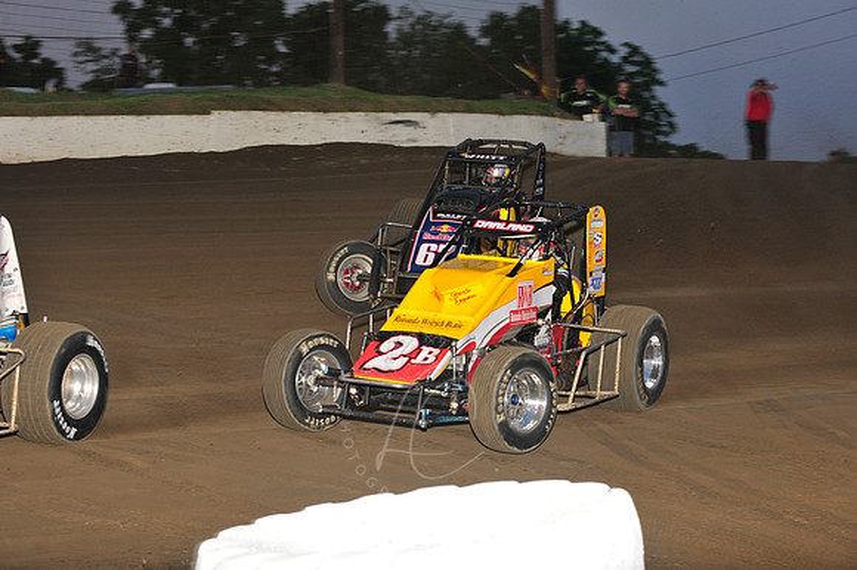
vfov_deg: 14.8
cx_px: 428
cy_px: 285
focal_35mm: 92
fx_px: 2189
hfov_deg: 22.2
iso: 800
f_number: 7.1
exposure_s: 1/320
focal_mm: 92
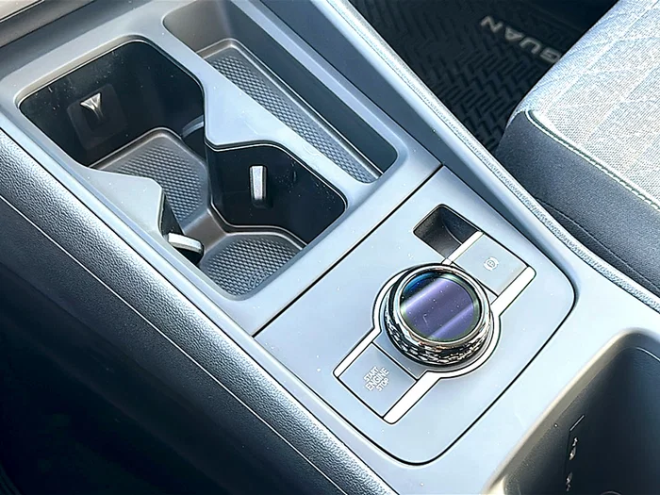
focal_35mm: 37
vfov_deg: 38.7
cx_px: 330
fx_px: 705
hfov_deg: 50.1
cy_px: 248
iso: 100
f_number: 1.78
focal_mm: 6.86
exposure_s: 1/44
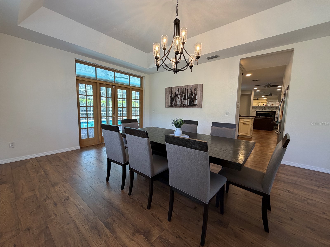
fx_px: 133
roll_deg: -0.1
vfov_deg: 85.7
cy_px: 124
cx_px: 165
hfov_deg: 102.1
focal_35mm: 14
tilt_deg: -4.9
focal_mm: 2.22
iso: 200
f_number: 2.2
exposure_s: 1/120
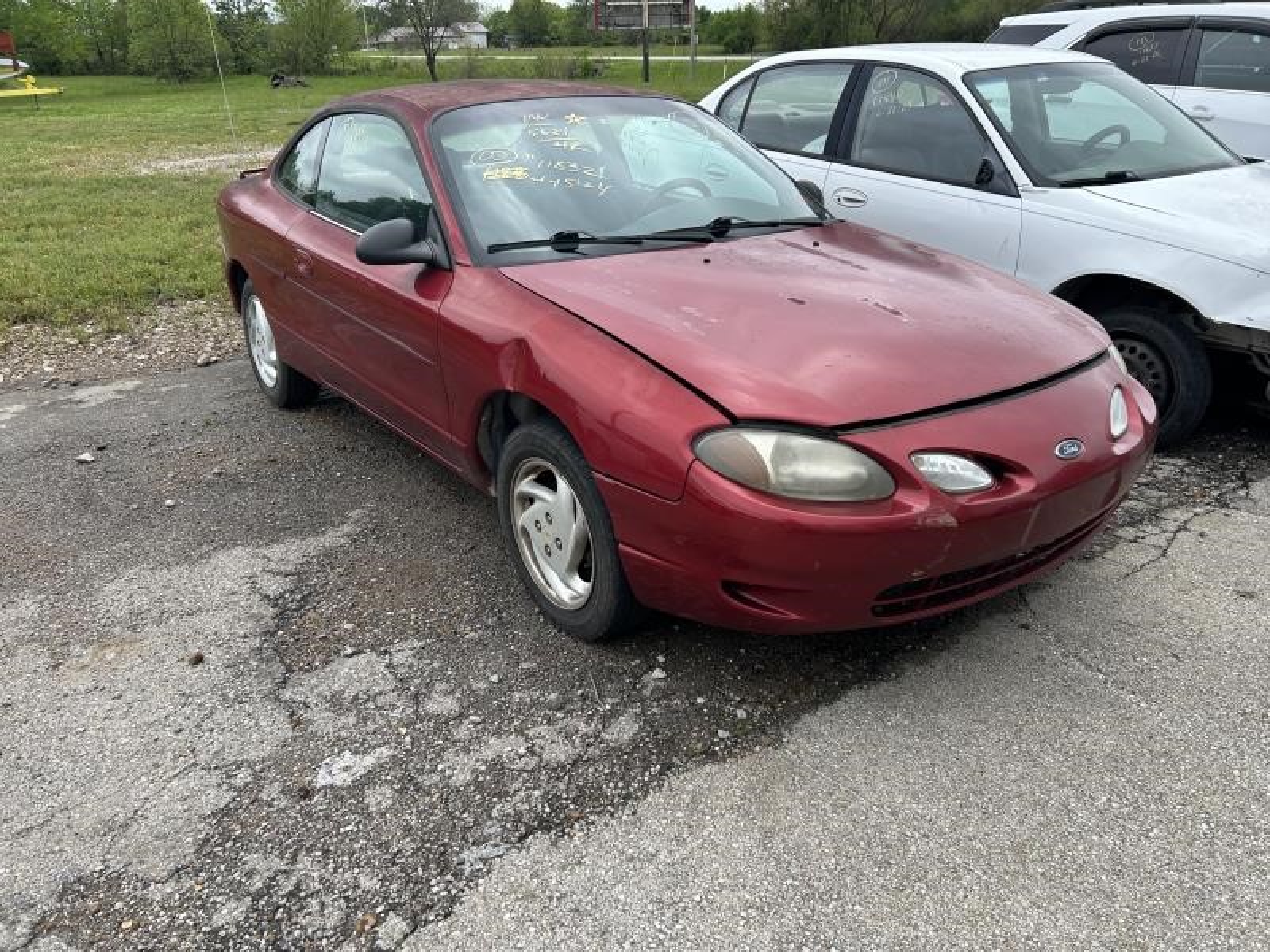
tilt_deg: -24.1
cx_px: 635
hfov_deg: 67.3
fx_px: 954
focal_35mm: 26
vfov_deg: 53.1
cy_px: 476
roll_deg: +1.2
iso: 50
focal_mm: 5.7
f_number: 1.5
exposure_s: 1/1934
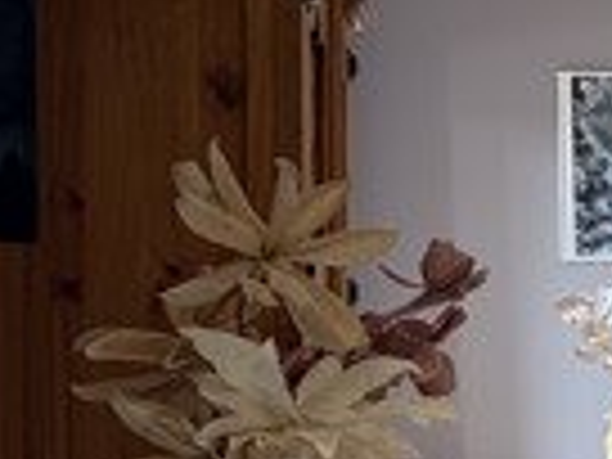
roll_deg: +0.8
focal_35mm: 153
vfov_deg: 9.7
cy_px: 400
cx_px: 1462
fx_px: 2705
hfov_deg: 10.9
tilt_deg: +0.4
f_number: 1.6
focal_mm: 5.96
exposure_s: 1/100
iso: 80
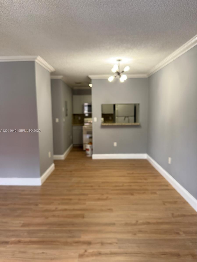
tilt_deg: -6.1
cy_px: 131
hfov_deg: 56.8
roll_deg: +1.2
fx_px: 182
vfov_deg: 71.6
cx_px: 98
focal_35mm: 24
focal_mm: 6.76
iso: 200
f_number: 1.78
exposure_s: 1/60
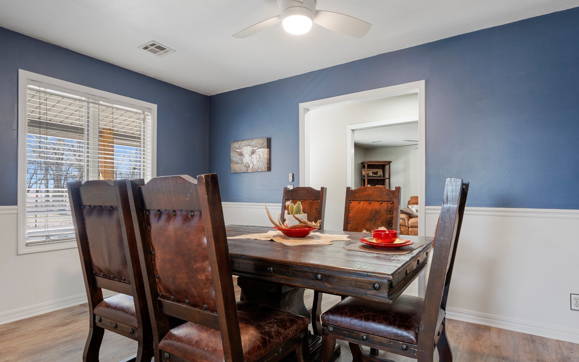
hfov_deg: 86.4
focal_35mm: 20
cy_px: 193
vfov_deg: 60.8
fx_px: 308
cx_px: 296
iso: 100
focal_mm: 18.5
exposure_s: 4
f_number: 8
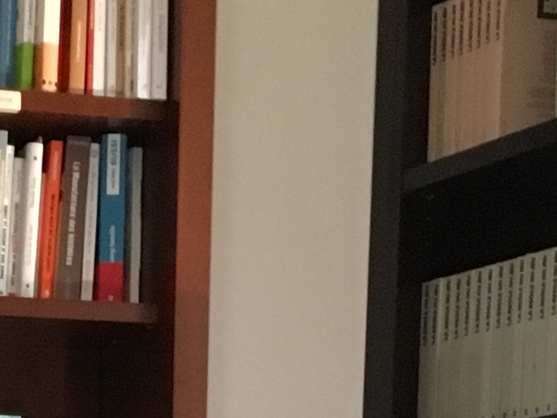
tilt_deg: -7.8
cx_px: -113
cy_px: 1053
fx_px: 2462
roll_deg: +0.3
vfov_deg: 8.7
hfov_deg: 12.6
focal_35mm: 153
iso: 200
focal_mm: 4.15
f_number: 2.2
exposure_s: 1/25
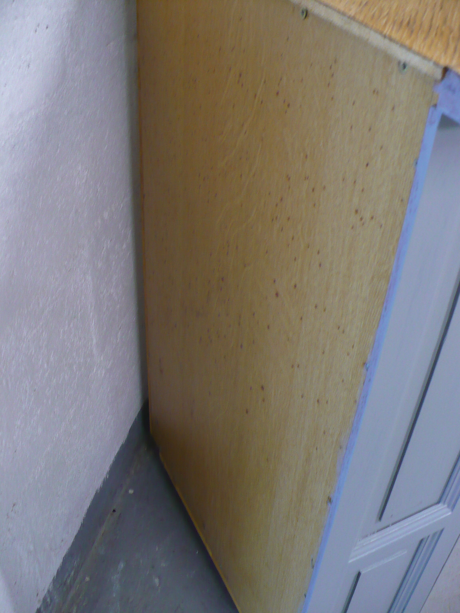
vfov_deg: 50.1
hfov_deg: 38.7
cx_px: 230
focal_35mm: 37
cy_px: 306
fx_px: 656
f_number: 2.8
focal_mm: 6.1
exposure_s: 1/8
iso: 200
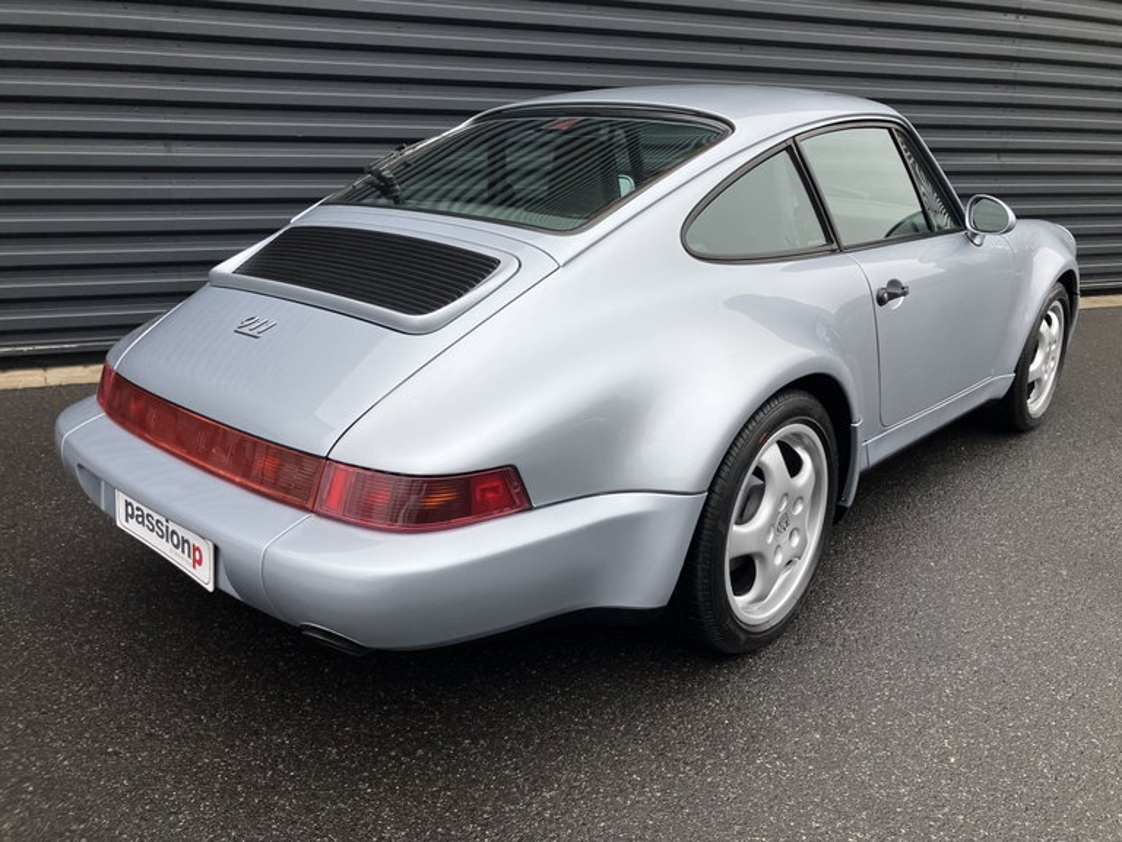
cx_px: 561
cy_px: 421
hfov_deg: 63.4
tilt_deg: -15.6
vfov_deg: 49.7
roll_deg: -0.2
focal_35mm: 28
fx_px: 908
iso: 80
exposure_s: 1/121
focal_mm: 3.99
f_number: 1.8
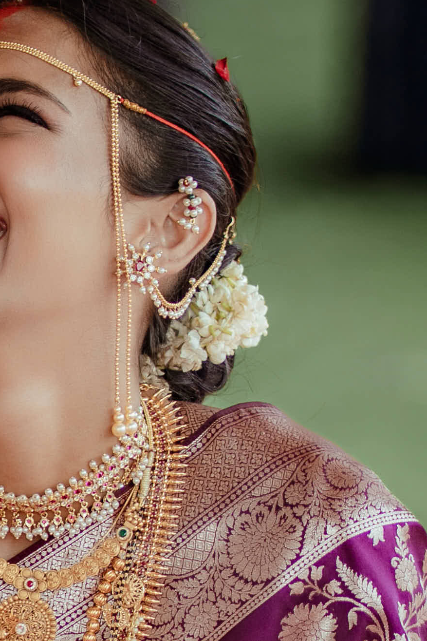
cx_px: -515
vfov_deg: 4.5
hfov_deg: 3.0
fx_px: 8057
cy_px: 730
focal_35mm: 453
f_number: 1.6
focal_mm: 85
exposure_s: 1/400
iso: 125
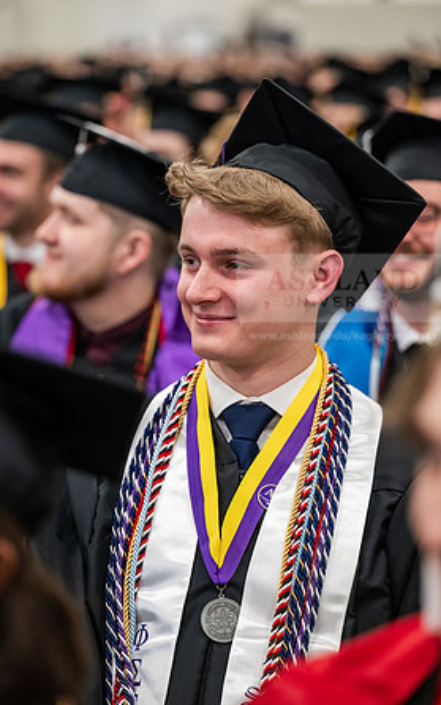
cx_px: 212
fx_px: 2172
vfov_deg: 18.4
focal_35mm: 113
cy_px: 352
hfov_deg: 11.6
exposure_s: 1/200
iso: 2500
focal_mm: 110
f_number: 3.2
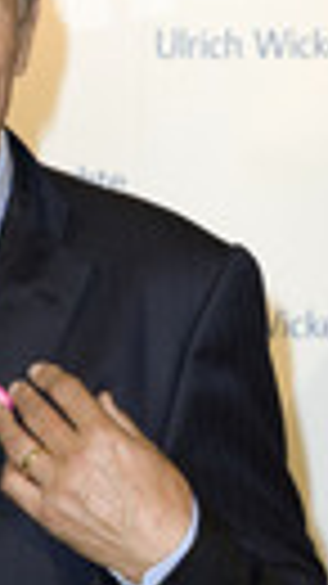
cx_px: -142
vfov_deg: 10.1
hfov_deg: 5.7
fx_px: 3282
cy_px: 598
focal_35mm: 212
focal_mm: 66
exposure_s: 1/125
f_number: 6.3
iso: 800
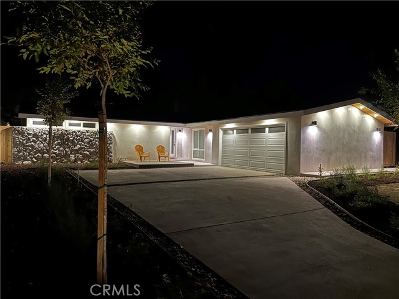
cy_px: 150
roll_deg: -1.4
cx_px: 200
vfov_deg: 56.8
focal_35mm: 24
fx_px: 277
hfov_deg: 71.6
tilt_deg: -0.6
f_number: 1.78
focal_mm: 6.86
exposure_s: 1/40
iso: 640
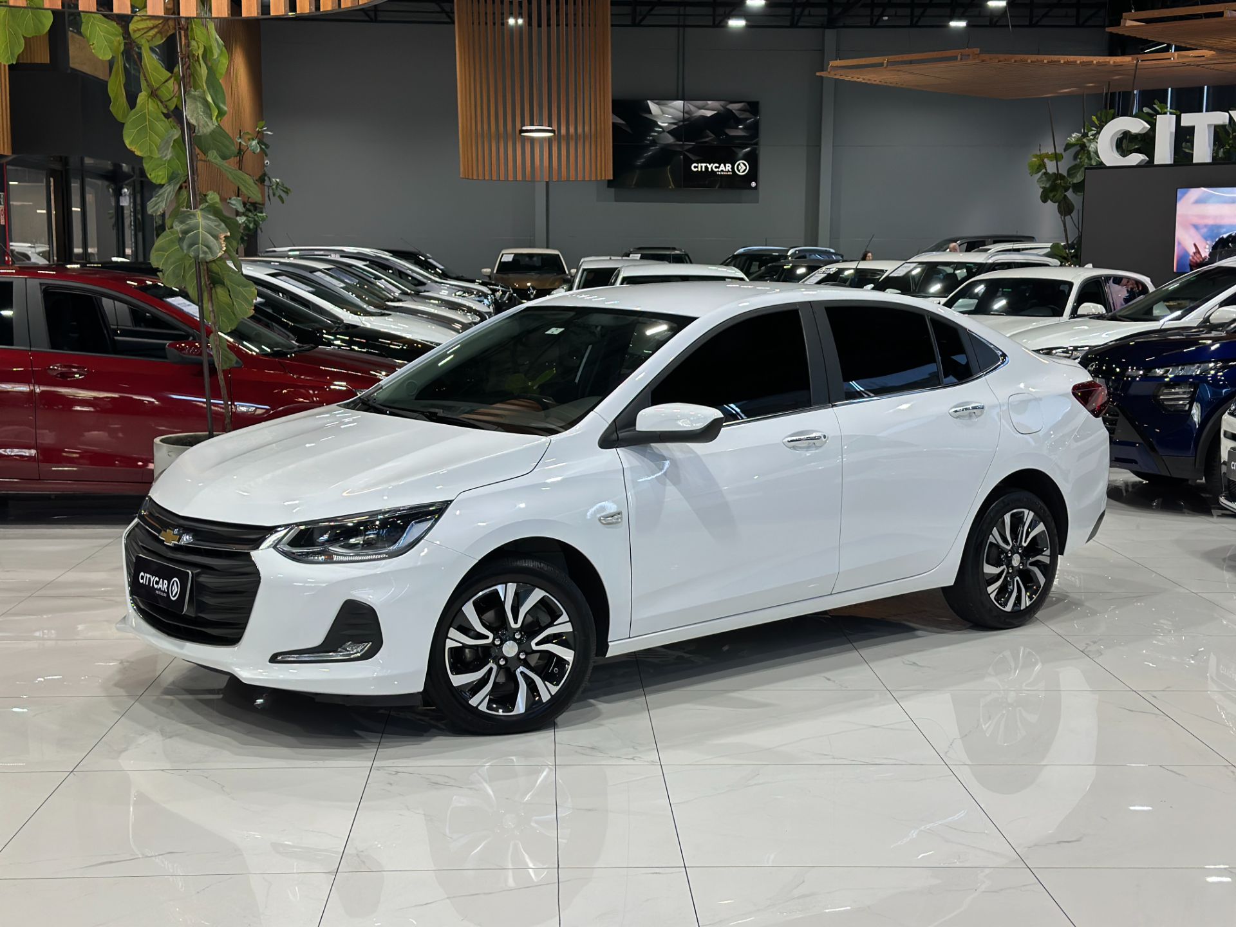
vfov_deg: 30.3
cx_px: 618
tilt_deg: -7.5
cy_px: 464
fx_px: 1714
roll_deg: -0.6
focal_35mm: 48
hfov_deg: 39.7
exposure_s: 1/120
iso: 100
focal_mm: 6.86
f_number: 1.78
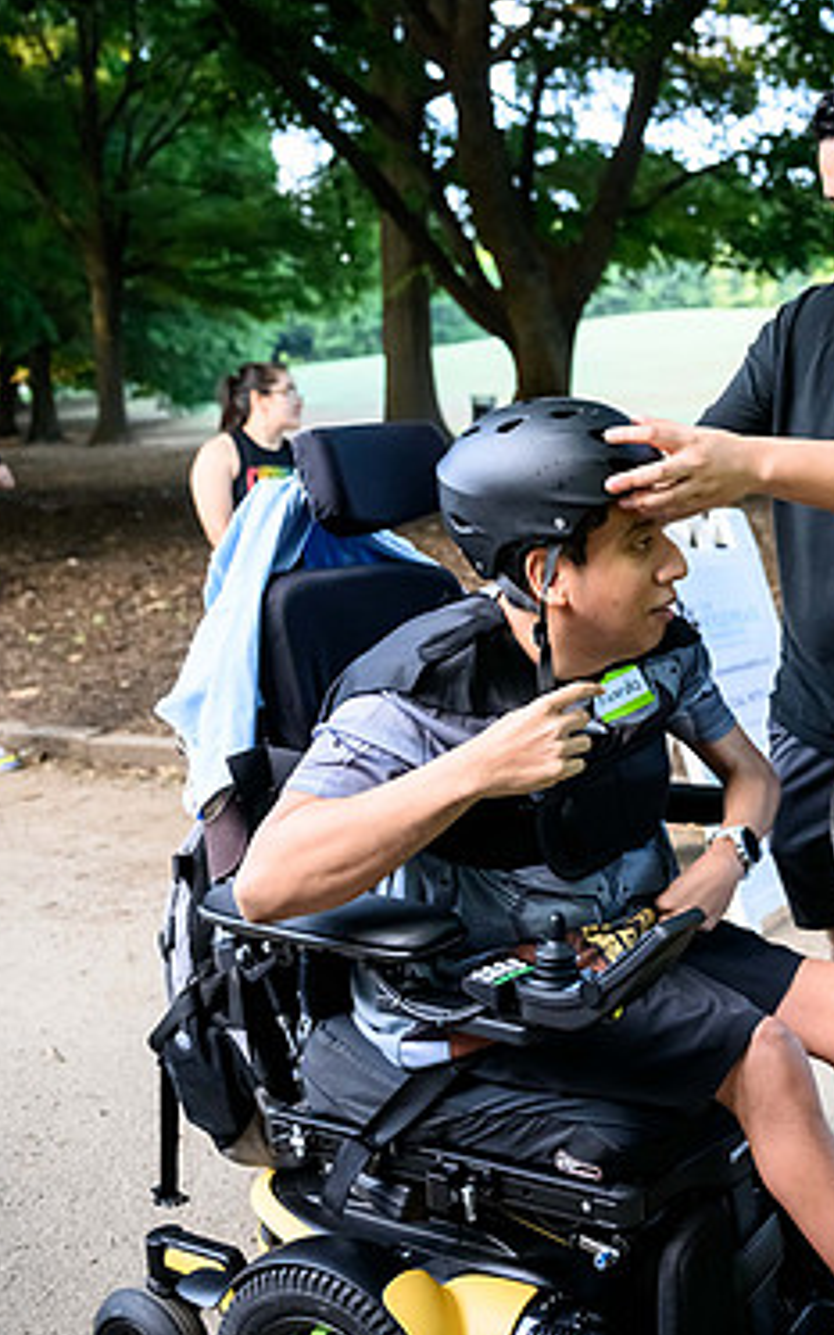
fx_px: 1382
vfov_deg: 51.5
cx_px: 809
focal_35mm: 38
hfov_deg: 31.4
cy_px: 682
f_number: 2.8
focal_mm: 24
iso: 2800
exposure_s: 1/400
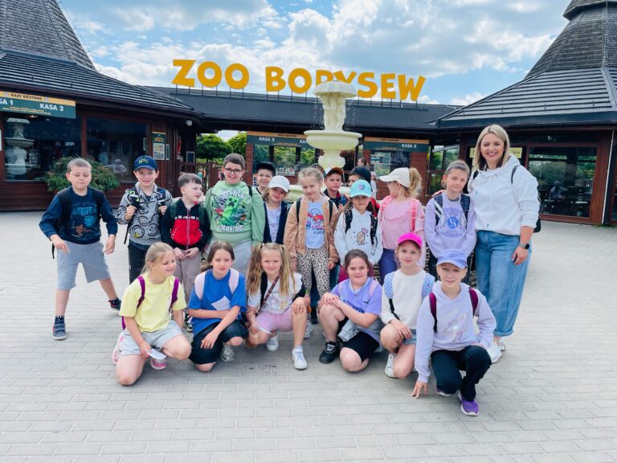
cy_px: 232
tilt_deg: -8.4
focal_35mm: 26
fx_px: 463
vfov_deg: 53.1
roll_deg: -1.8
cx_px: 308
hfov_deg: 67.3
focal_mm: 4.2
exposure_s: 1/1490
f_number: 1.6
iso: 32
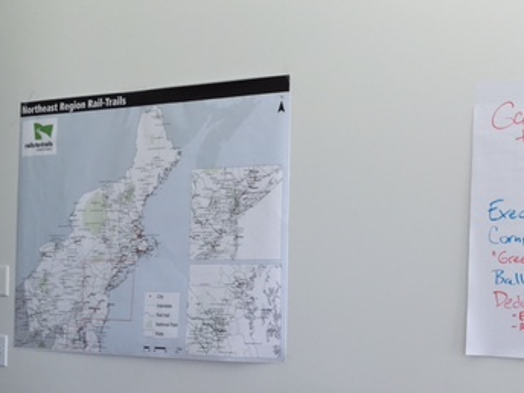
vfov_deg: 27.0
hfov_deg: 33.7
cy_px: 239
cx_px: 471
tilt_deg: +2.5
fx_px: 817
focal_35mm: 54
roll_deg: -1.1
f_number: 2.2
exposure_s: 1/163
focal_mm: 4.15
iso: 25
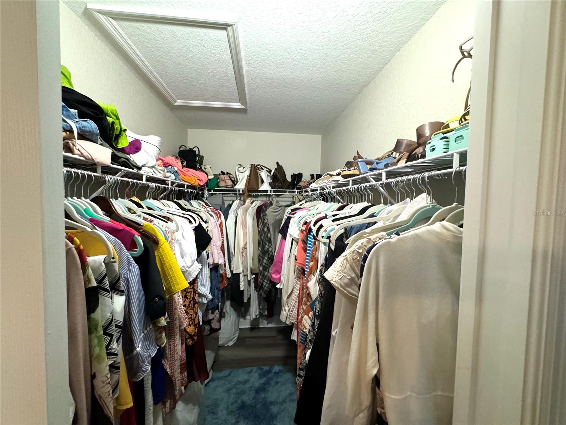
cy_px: 212
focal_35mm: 14
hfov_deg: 102.1
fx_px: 229
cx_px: 283
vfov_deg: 85.7
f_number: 2.2
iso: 500
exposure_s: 1/60
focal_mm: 2.22
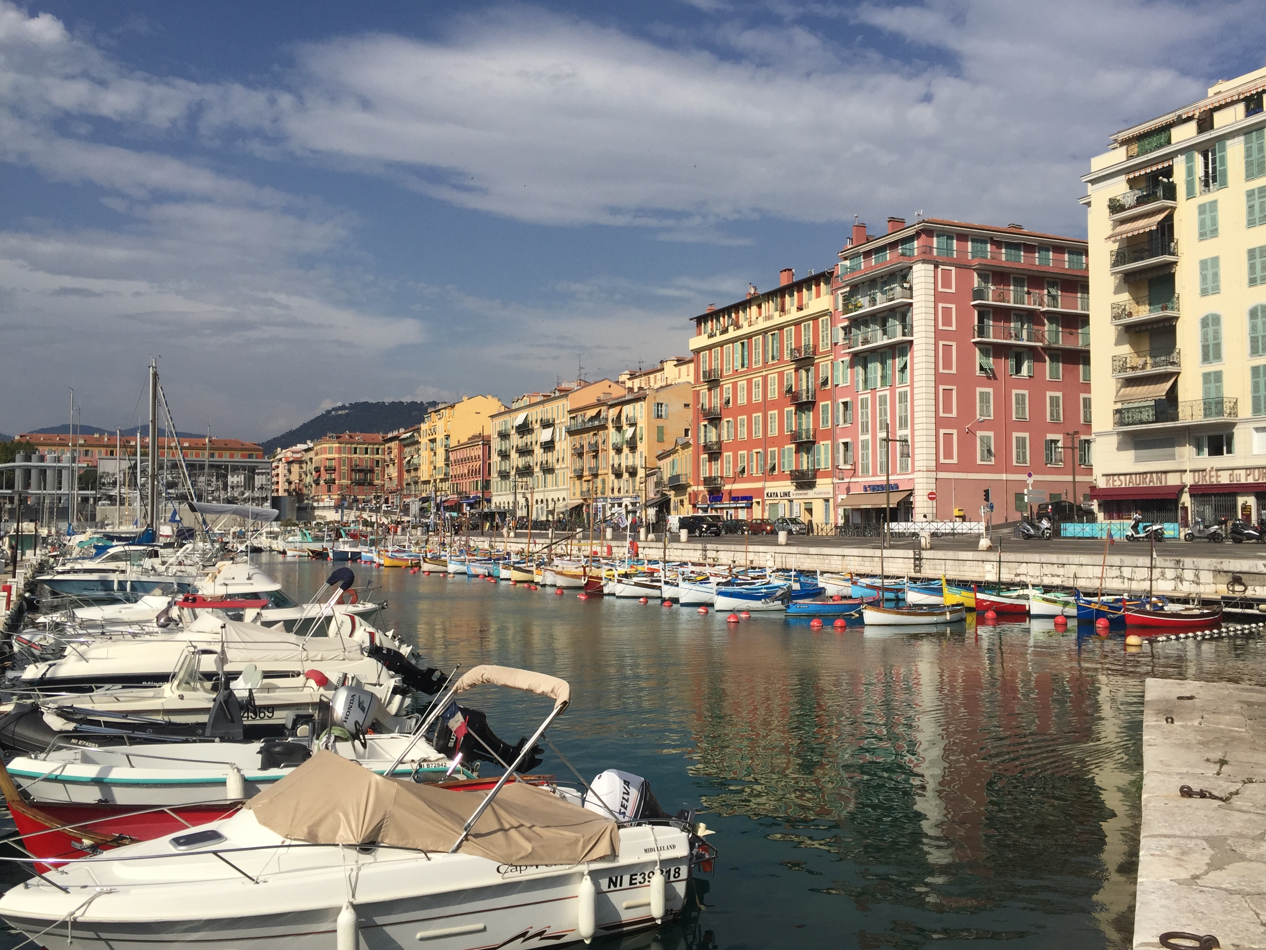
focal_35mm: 30
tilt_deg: +3.6
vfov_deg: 46.8
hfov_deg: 60.0
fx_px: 1097
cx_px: 654
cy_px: 466
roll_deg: -0.3
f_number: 2.2
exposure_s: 1/4405
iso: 32
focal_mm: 4.15
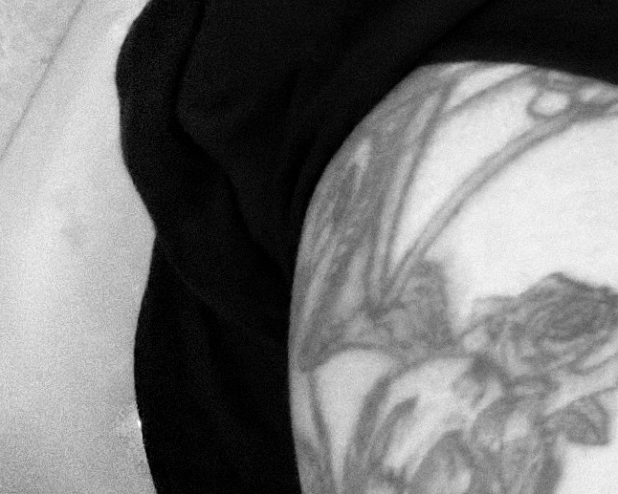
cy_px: -752
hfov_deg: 12.9
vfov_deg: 9.6
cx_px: 984
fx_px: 2561
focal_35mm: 140
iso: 250
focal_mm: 2.71
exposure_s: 1/60
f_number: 1.9
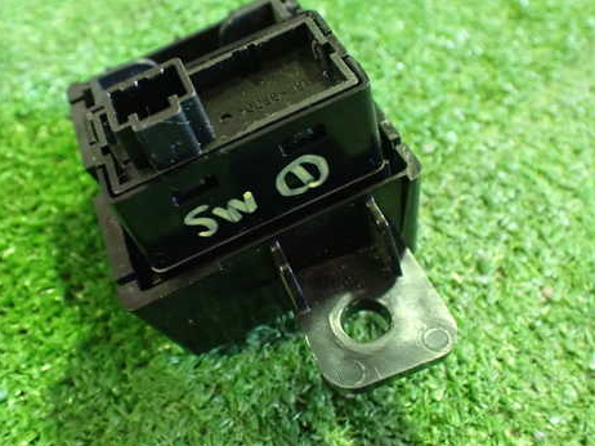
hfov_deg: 47.8
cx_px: 256
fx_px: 670
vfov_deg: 36.7
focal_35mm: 39
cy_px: 186
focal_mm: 5.4
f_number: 2.3
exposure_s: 1/30
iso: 1250
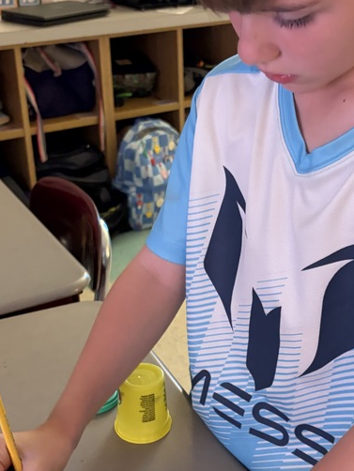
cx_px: 223
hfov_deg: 27.4
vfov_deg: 36.0
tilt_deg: -28.4
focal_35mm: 53
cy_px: 280
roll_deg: -0.7
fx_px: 722
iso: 500
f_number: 1.6
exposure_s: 1/40
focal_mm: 5.96
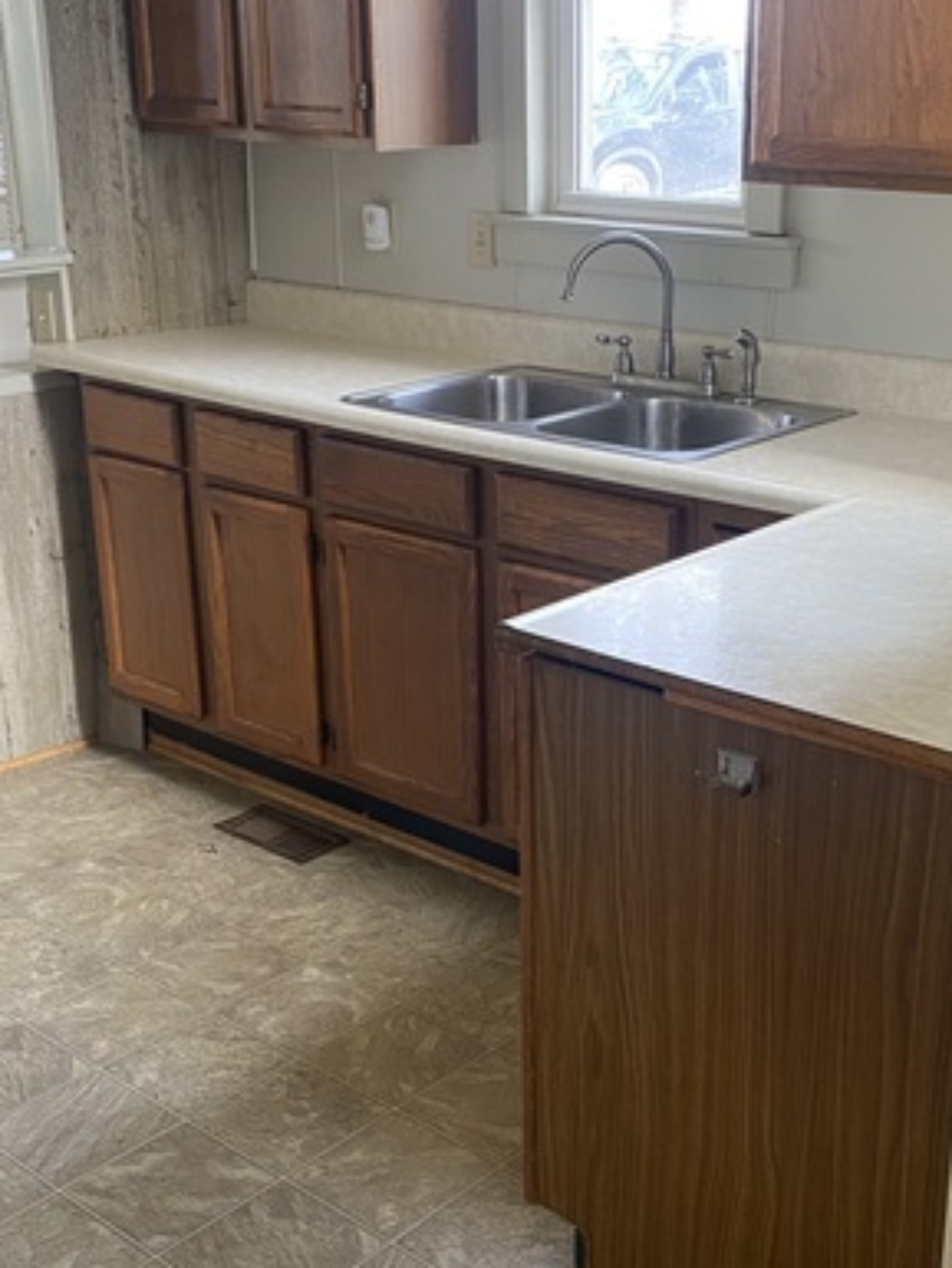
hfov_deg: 32.1
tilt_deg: -21.1
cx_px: 580
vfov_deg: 41.9
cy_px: 733
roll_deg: -0.1
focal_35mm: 45
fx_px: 1649
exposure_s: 1/60
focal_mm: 4.25
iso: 125
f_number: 1.8
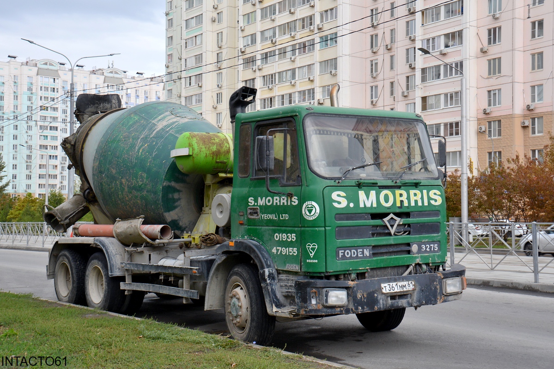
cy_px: 184
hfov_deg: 41.1
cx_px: 277
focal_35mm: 48
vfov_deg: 28.1
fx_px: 739
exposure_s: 1/200
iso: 200
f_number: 7.1
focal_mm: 32
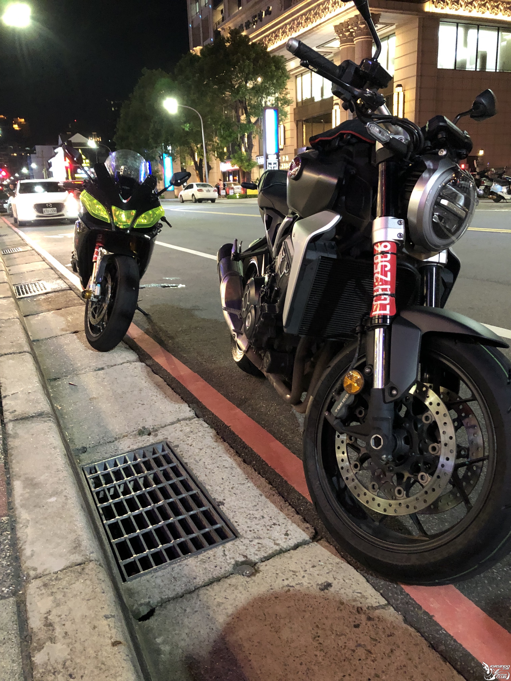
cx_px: 256
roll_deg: +2.0
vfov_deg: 63.4
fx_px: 551
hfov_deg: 49.7
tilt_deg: -13.0
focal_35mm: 28
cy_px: 340
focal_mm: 4
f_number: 1.8
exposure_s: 1/4
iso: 100
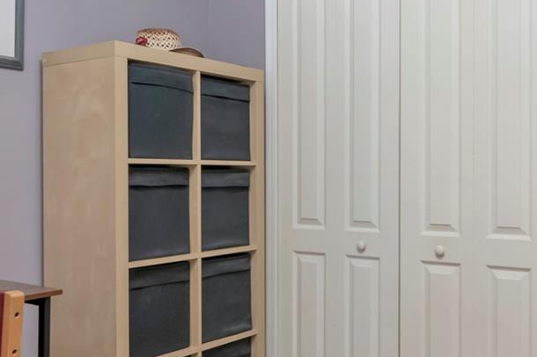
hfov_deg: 45.0
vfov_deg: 30.9
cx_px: 310
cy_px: 193
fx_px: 646
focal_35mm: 43
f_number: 8
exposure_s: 1/10
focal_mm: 11
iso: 1000
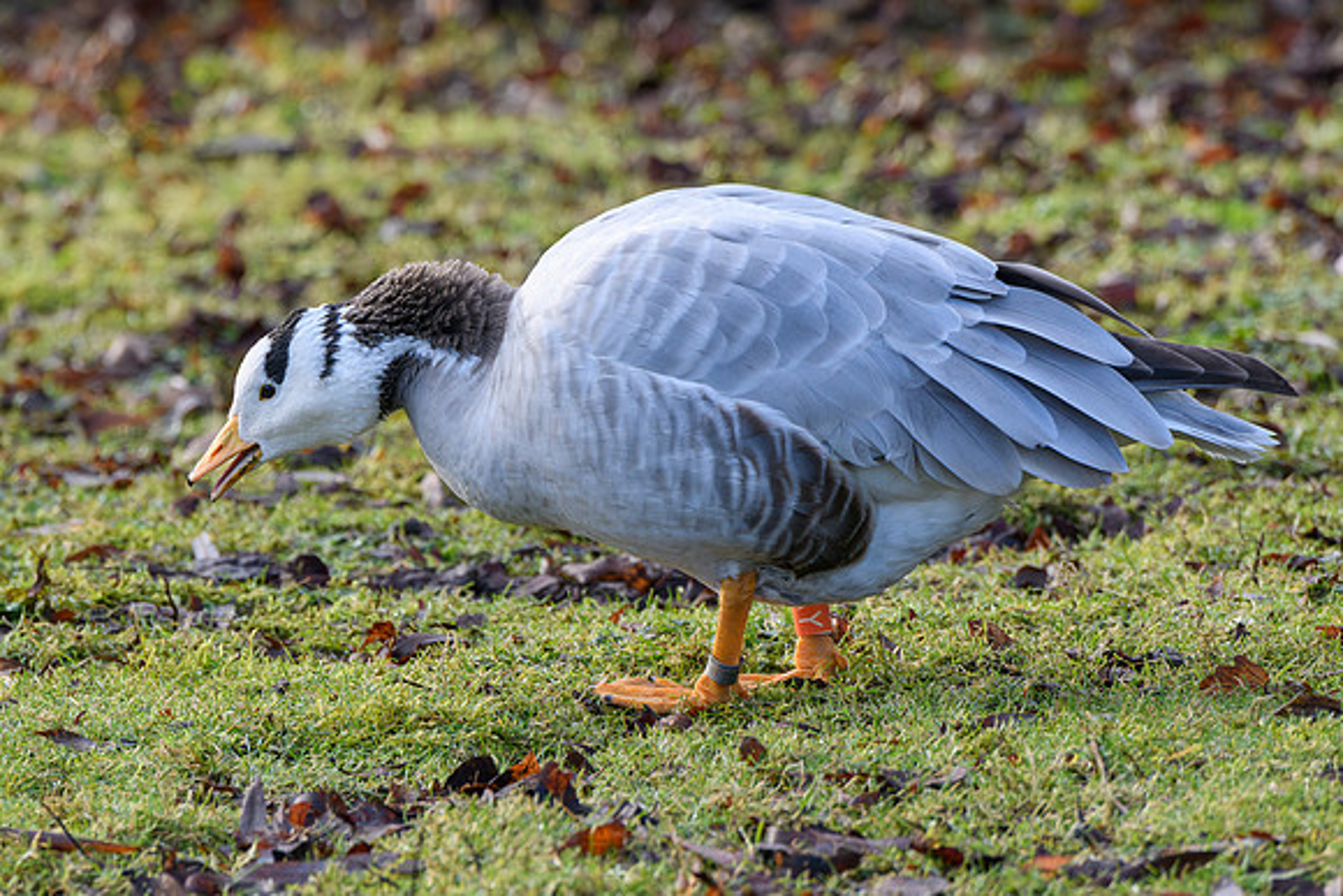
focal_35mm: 550
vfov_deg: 2.5
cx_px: 614
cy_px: 375
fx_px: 20531
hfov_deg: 3.7
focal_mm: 400
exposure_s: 1/1250
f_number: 8
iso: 2800
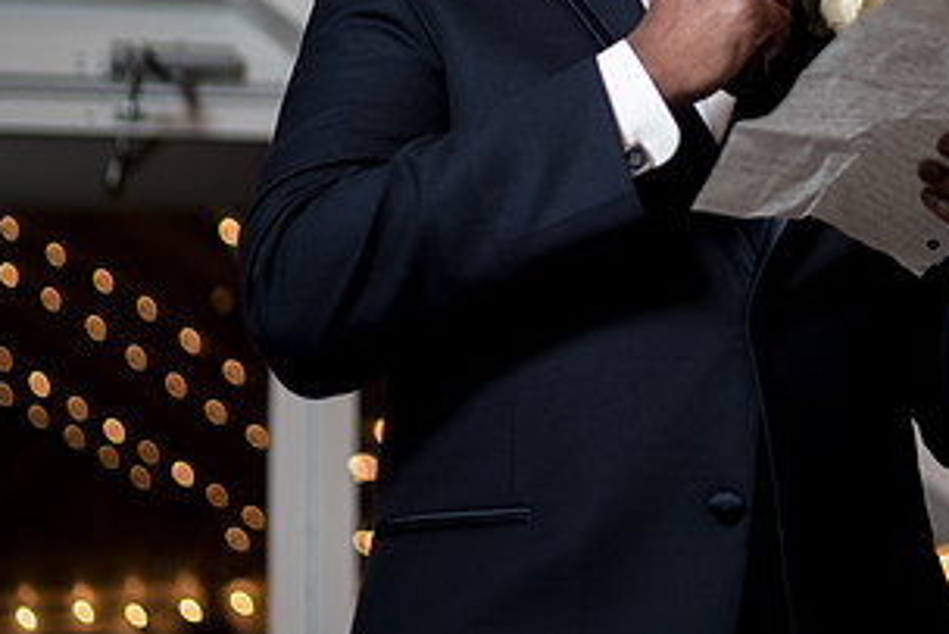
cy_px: -74
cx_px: 864
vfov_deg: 16.7
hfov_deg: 24.9
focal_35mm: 79
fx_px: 2083
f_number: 1.4
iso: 250
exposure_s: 1/200
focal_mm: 35
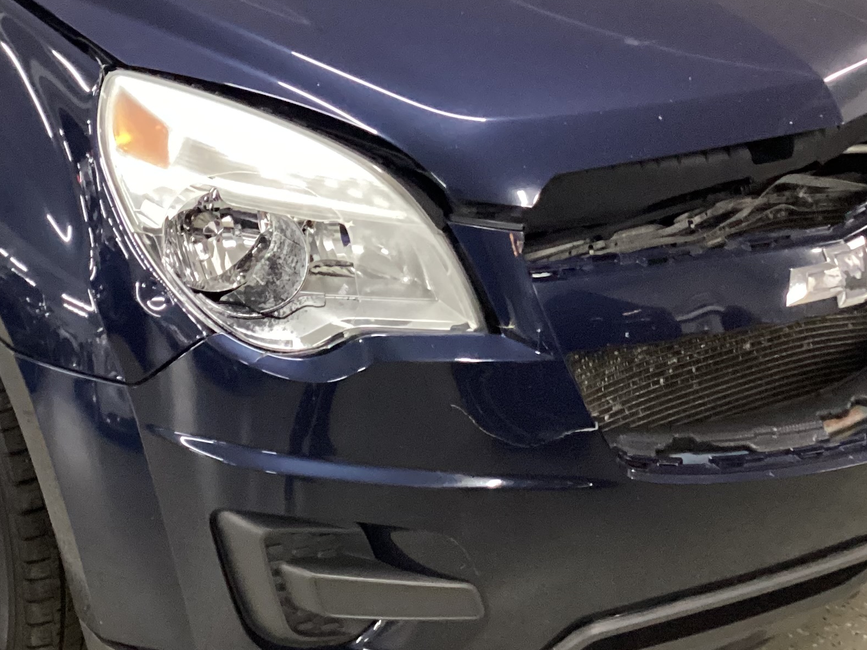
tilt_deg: -20.8
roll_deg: +0.2
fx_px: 1603
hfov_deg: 30.0
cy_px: 119
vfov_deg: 22.6
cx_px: 268
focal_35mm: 64
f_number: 2.4
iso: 400
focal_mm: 3.3
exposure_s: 1/30
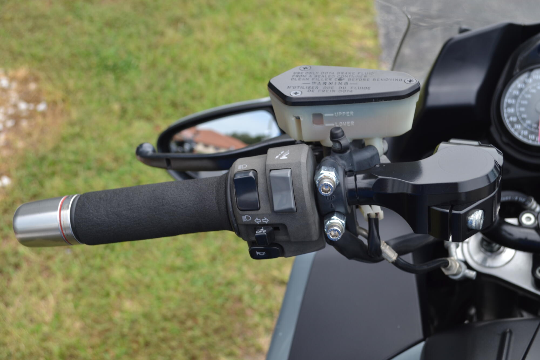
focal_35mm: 45
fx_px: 675
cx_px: 270
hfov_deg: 43.6
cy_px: 180
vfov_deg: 29.9
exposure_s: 1/160
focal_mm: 30
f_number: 5.6
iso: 100
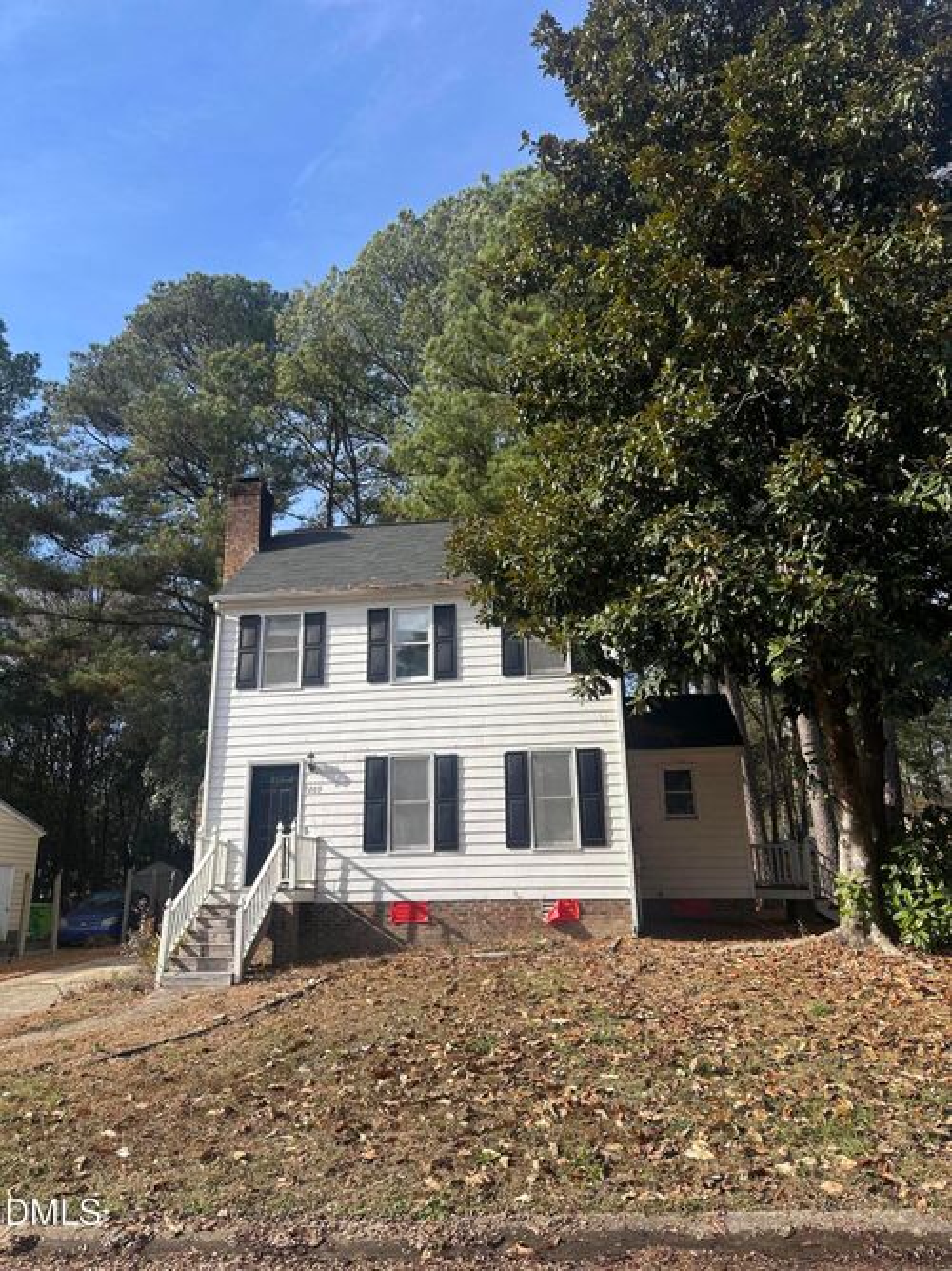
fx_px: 880
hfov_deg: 56.8
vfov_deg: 71.6
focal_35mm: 24
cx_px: 476
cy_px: 636
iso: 80
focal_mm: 6.86
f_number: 1.78
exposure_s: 1/2299
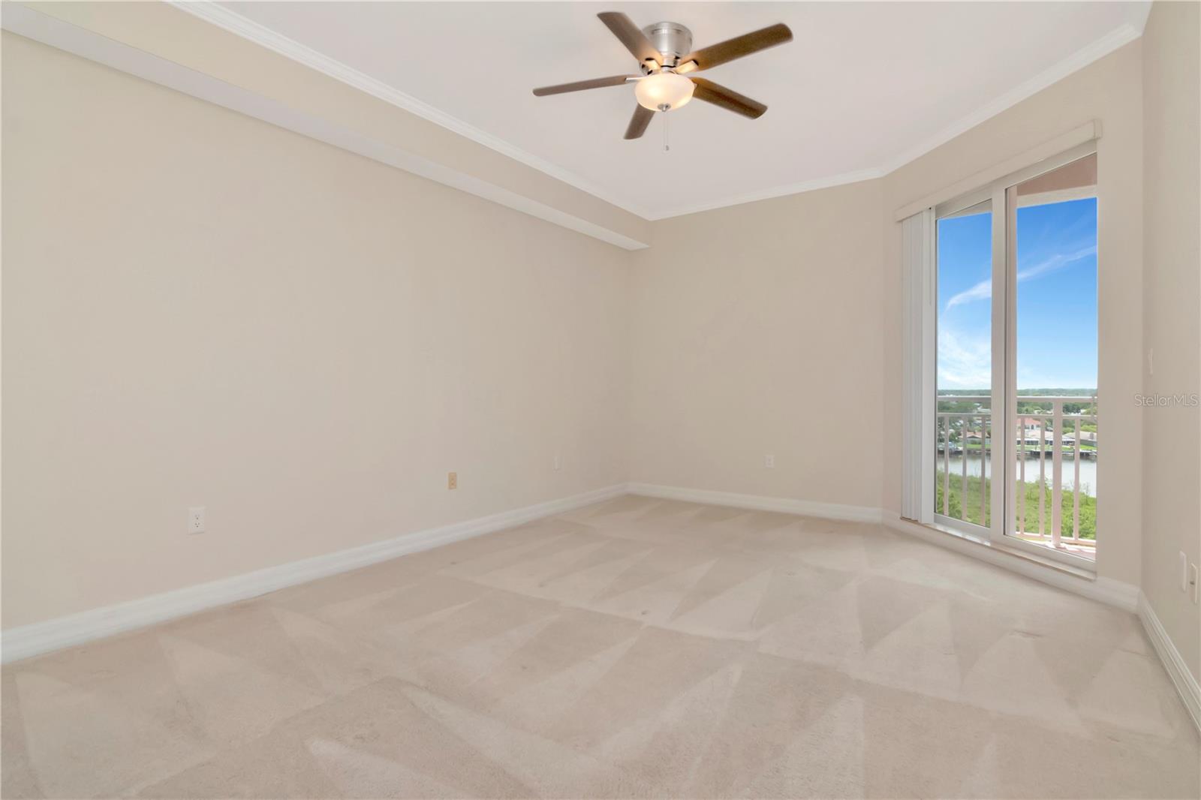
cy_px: 400
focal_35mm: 16
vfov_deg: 72.0
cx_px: 600
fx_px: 550
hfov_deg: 95.0
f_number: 14
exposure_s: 1/200
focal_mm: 11
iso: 1000
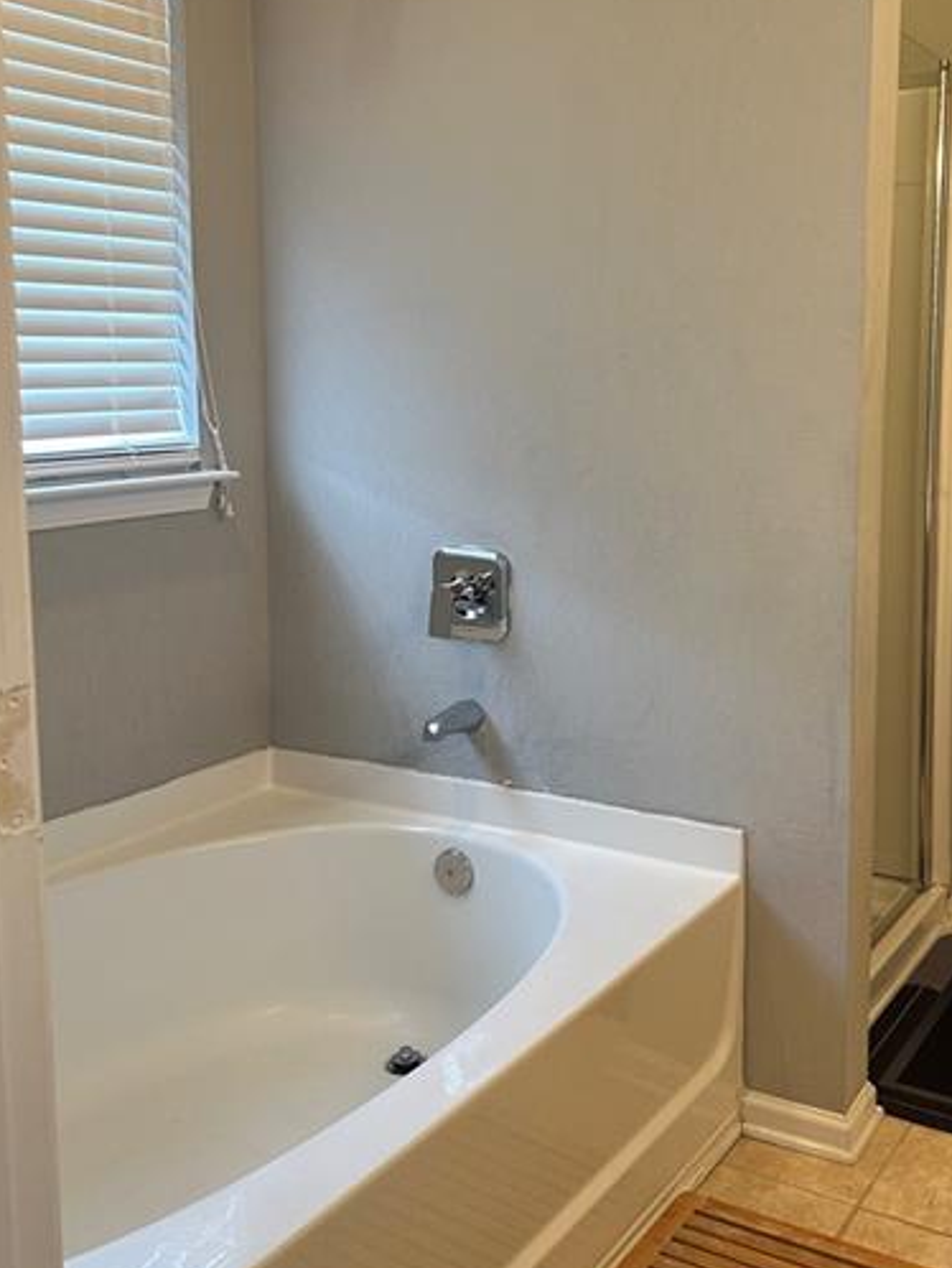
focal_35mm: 37
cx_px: 675
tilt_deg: -6.4
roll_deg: -1.0
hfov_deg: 38.0
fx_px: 1356
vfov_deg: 49.9
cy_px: 532
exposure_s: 1/120
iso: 160
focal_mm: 6.86
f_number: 1.78
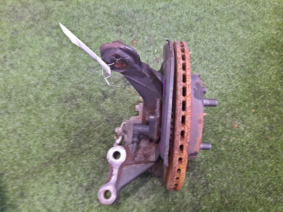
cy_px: 106
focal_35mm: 25
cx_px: 142
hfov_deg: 69.4
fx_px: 204
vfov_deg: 54.9
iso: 311
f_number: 2
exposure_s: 1/25
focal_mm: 4.6
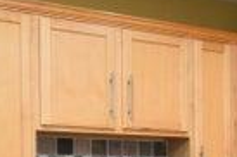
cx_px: 173
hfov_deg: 25.4
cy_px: 181
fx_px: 519
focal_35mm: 79
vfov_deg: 16.6
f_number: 4
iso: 800
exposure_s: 1/60
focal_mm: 10
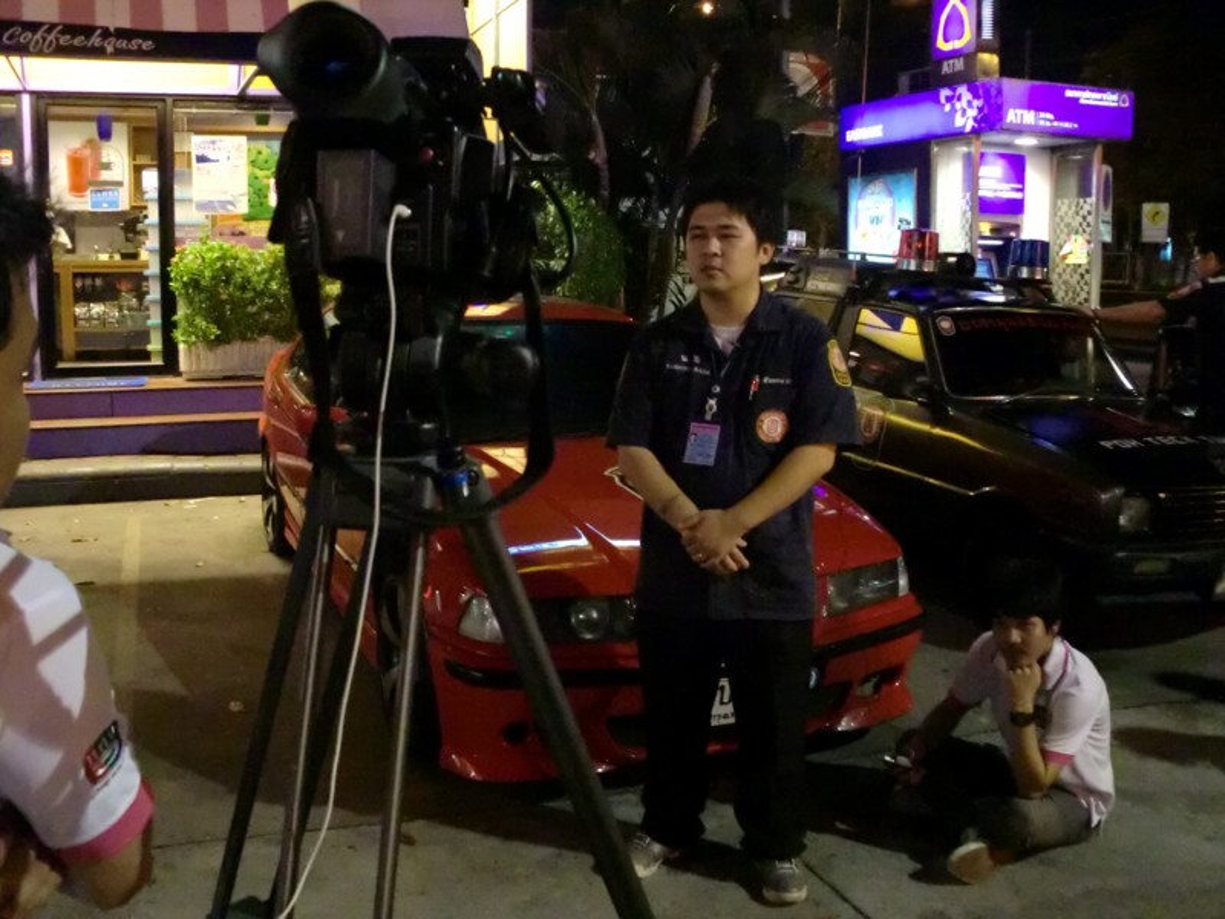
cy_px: 460
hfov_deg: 52.6
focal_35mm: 35
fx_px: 1239
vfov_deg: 40.7
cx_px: 612
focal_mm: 6.3
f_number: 3.1
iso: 1600
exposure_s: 1/20
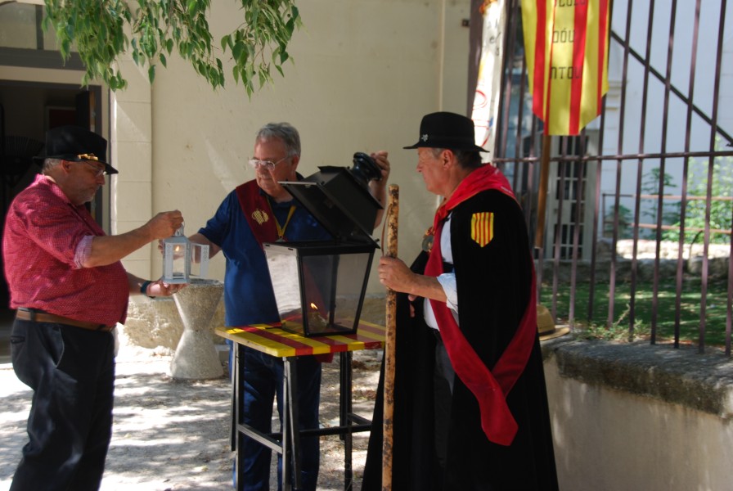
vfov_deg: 23.9
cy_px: 246
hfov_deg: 35.0
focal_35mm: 57
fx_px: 1162
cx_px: 366
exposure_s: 1/125
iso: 125
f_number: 5.6
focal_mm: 38
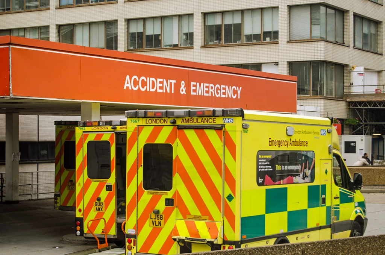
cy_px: 128
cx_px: 192
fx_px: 880
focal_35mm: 82
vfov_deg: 16.5
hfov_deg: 24.7
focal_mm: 55
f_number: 5.6
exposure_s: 1/60
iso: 125
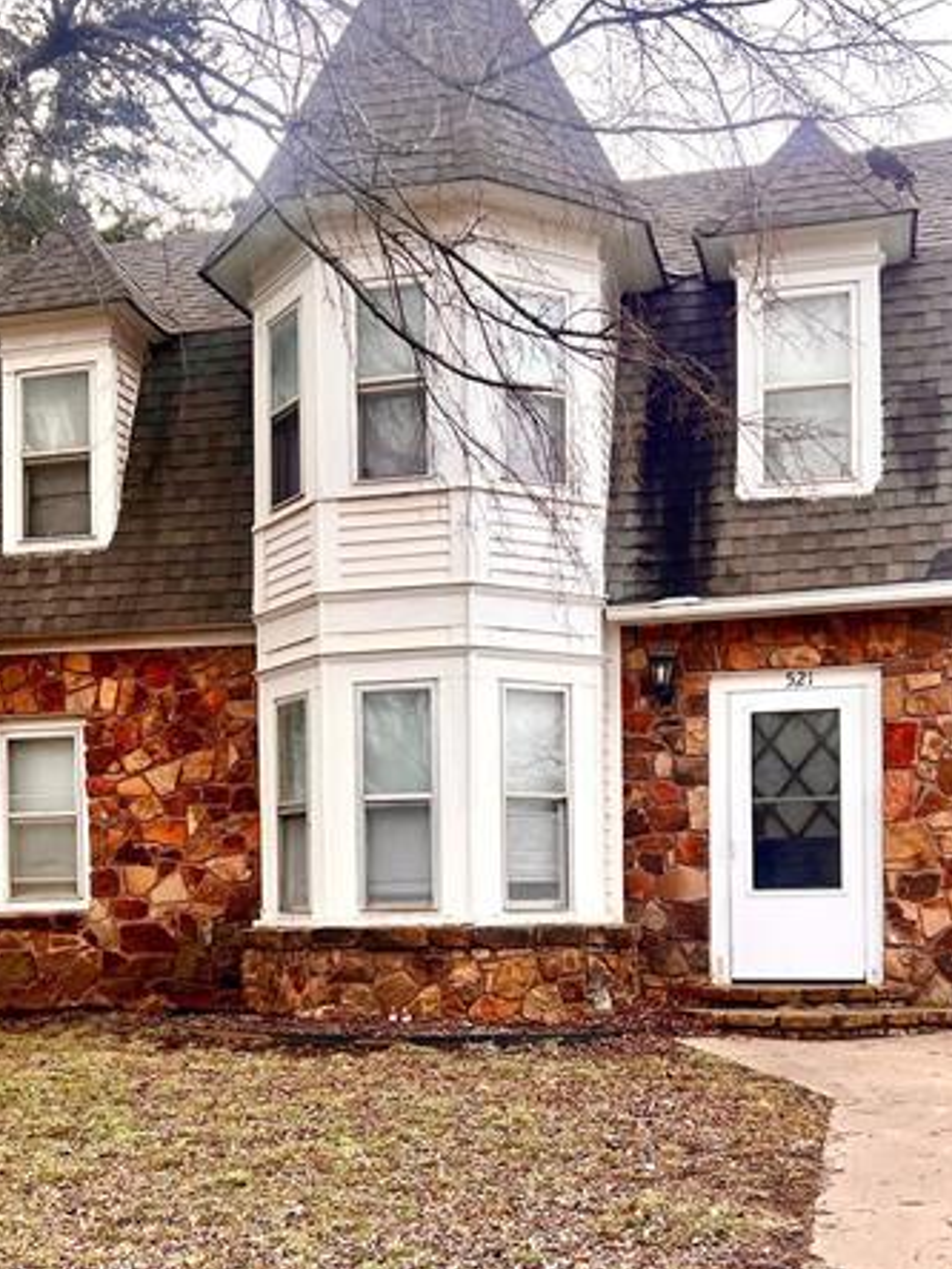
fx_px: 1650
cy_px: 897
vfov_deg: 41.2
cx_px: 437
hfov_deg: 32.2
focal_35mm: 45
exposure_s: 1/588
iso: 50
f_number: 1.5
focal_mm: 5.7
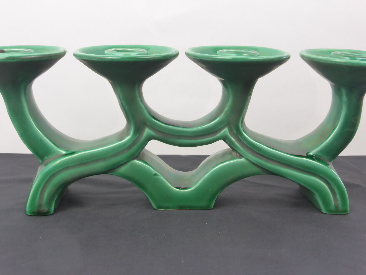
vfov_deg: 30.9
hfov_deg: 40.4
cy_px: 138
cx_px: 183
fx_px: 497
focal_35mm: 47
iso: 500
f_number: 4.2
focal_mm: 8.5
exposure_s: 1/60
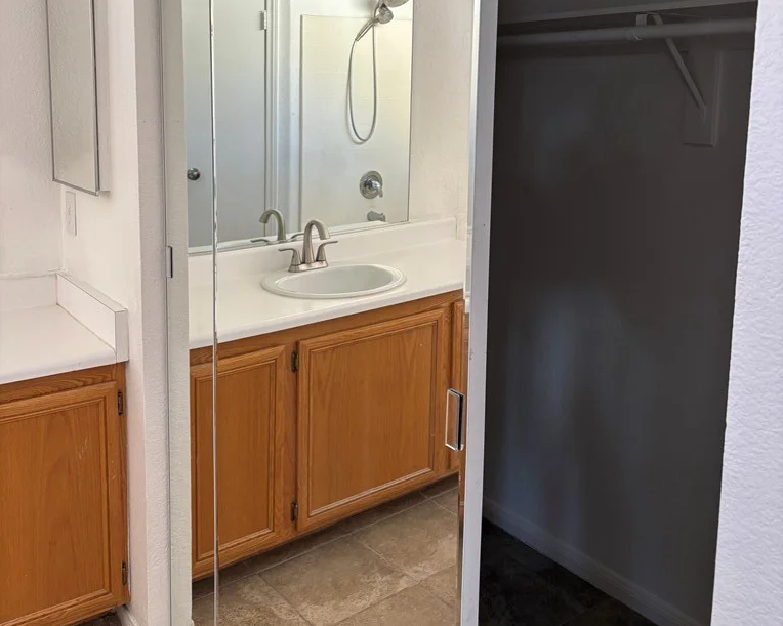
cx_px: 393
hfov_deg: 52.8
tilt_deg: -6.8
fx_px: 788
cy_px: 199
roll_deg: -3.1
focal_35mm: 34
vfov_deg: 42.6
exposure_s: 1/80
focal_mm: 5.96
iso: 125
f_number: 1.6
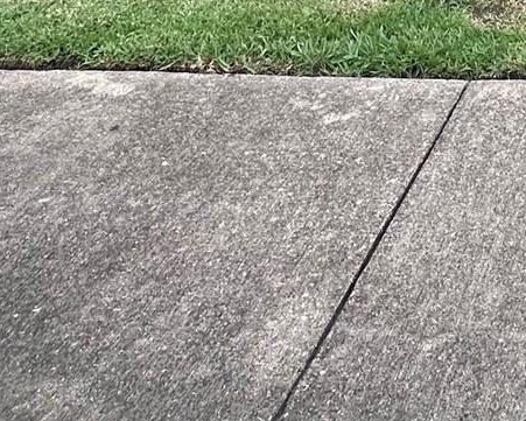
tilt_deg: +7.0
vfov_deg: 16.8
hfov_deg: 26.3
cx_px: 667
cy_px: -468
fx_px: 965
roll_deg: -0.8
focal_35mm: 62
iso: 40
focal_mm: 2.22
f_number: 2.2
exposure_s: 1/379
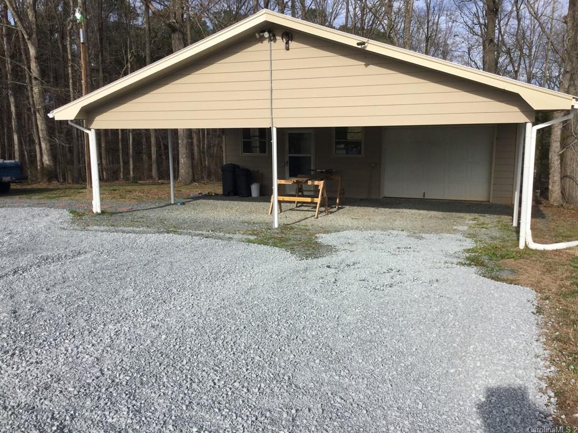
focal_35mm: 32
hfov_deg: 56.8
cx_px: 296
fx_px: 534
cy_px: 212
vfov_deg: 44.2
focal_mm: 3.3
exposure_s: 1/1235
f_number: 2.4
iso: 25
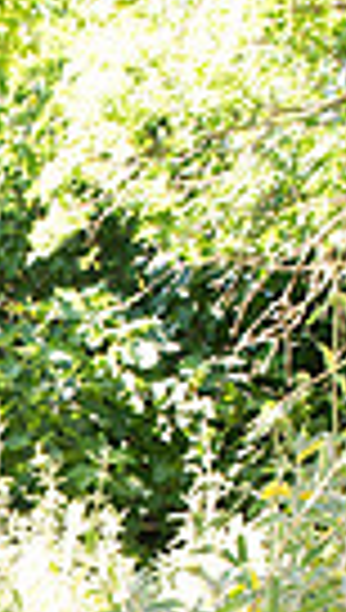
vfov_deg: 23.0
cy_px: 770
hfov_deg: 13.1
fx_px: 1347
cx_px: -288
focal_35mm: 83
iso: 640
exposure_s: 1/200
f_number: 5
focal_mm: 24
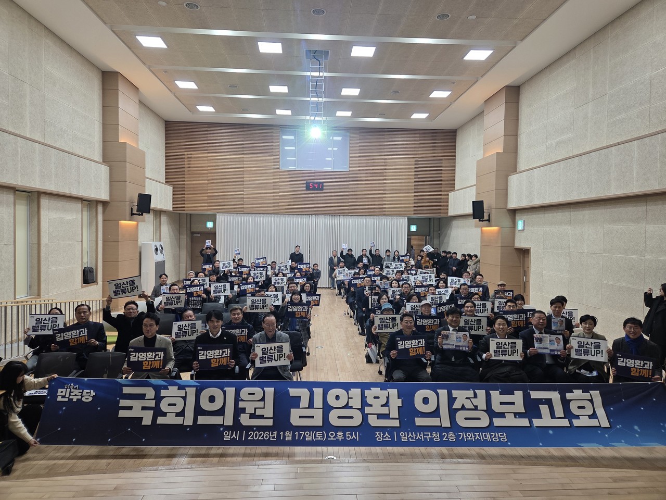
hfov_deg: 73.9
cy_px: 250
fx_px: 443
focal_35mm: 23
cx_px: 333
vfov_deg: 58.9
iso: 100
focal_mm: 5.4
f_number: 1.8
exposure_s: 1/60
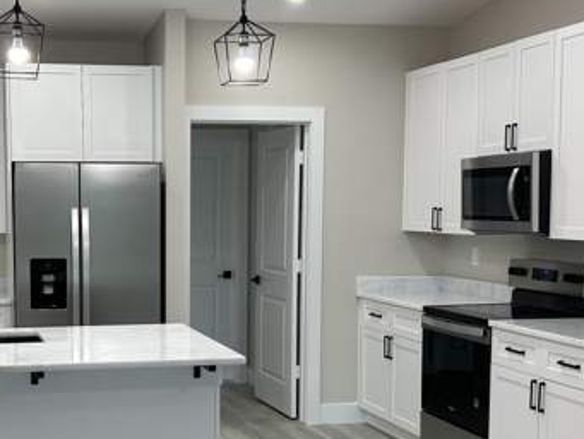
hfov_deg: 31.1
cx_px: 149
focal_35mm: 61
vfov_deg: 23.9
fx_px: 1029
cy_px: 304
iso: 50
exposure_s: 1/120
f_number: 1.5
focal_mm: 5.7
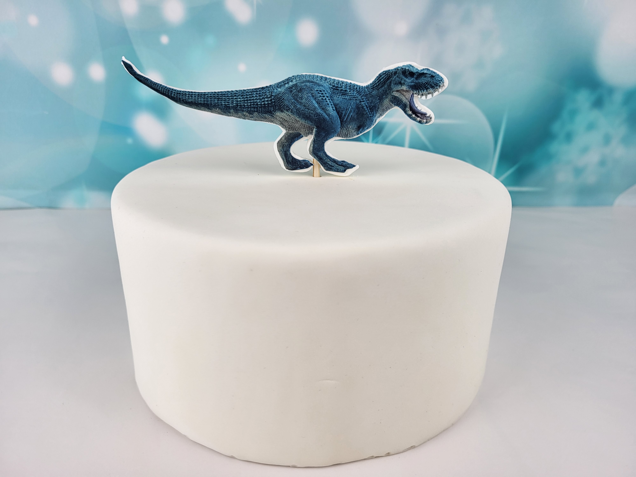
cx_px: 318
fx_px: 478
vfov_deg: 53.1
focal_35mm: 26
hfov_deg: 67.3
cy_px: 238
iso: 40
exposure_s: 1/107
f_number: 1.8
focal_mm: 5.4
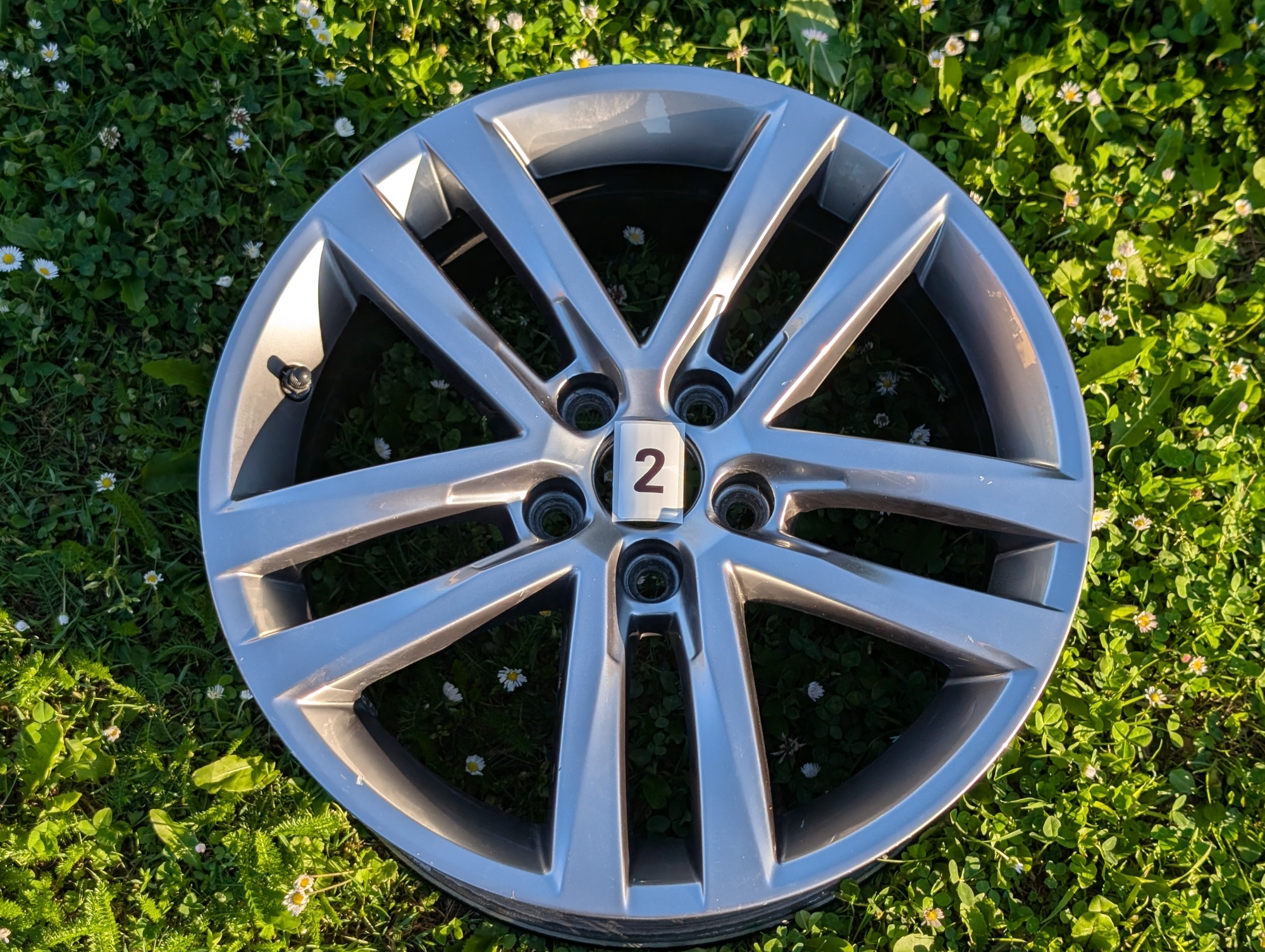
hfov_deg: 38.9
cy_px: 476
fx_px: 1793
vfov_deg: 29.7
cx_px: 632
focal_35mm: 49
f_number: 1.68
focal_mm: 6.9
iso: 21
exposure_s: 1/594
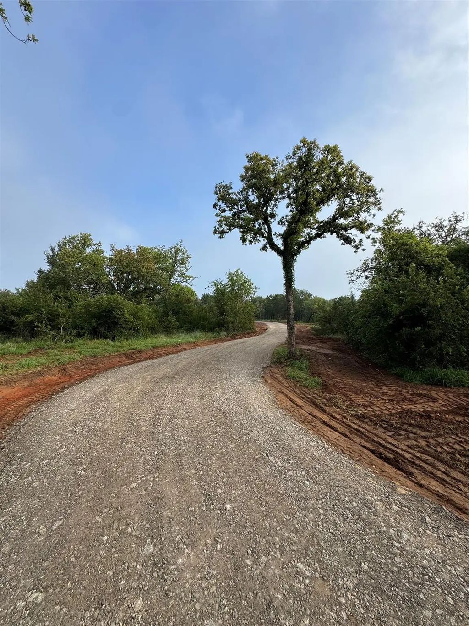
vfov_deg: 102.1
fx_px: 253
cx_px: 234
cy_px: 313
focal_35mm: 14
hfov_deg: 85.7
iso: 40
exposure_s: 1/620
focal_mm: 2.22
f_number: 2.2
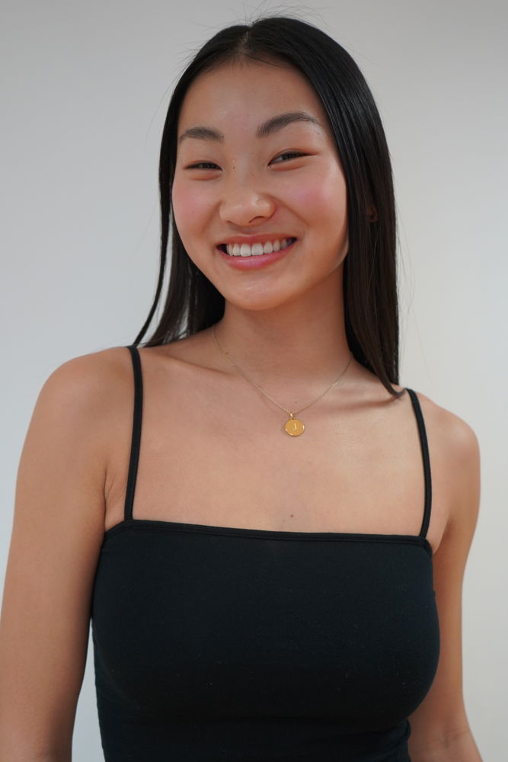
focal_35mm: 34
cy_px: 381
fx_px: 719
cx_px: 254
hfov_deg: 38.9
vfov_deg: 55.8
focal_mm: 34
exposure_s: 1/160
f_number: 4
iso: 2000
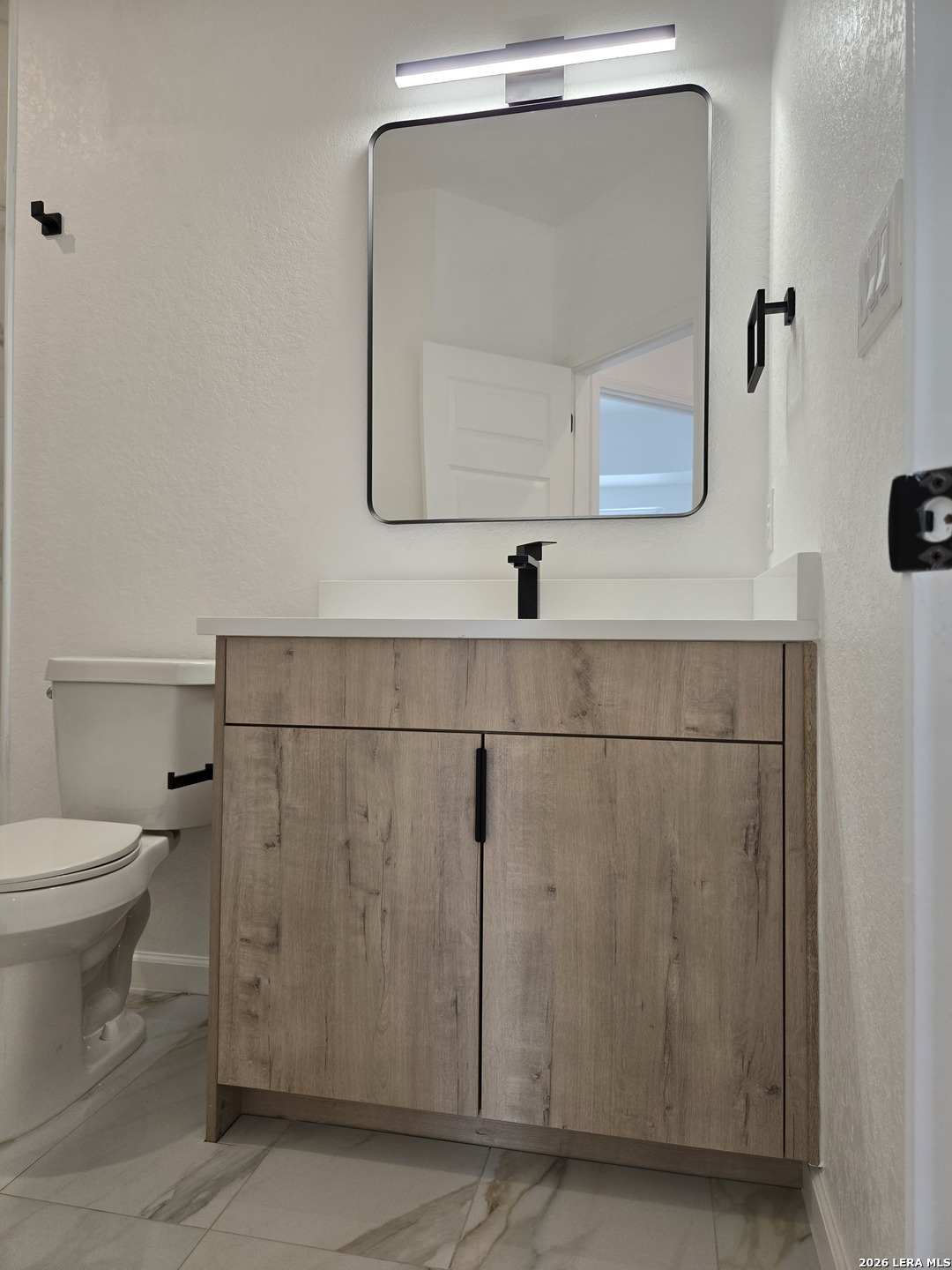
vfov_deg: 73.9
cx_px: 476
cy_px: 635
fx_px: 843
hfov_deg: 58.9
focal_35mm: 23
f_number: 1.8
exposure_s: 1/120
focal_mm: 5.4
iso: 100
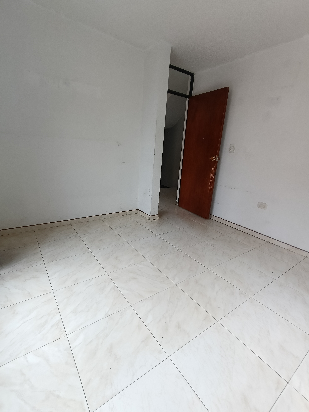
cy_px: 206
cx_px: 154
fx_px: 190
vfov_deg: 94.5
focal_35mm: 16
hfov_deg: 78.1
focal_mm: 1.68
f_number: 2.2
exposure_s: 1/99.9
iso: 64
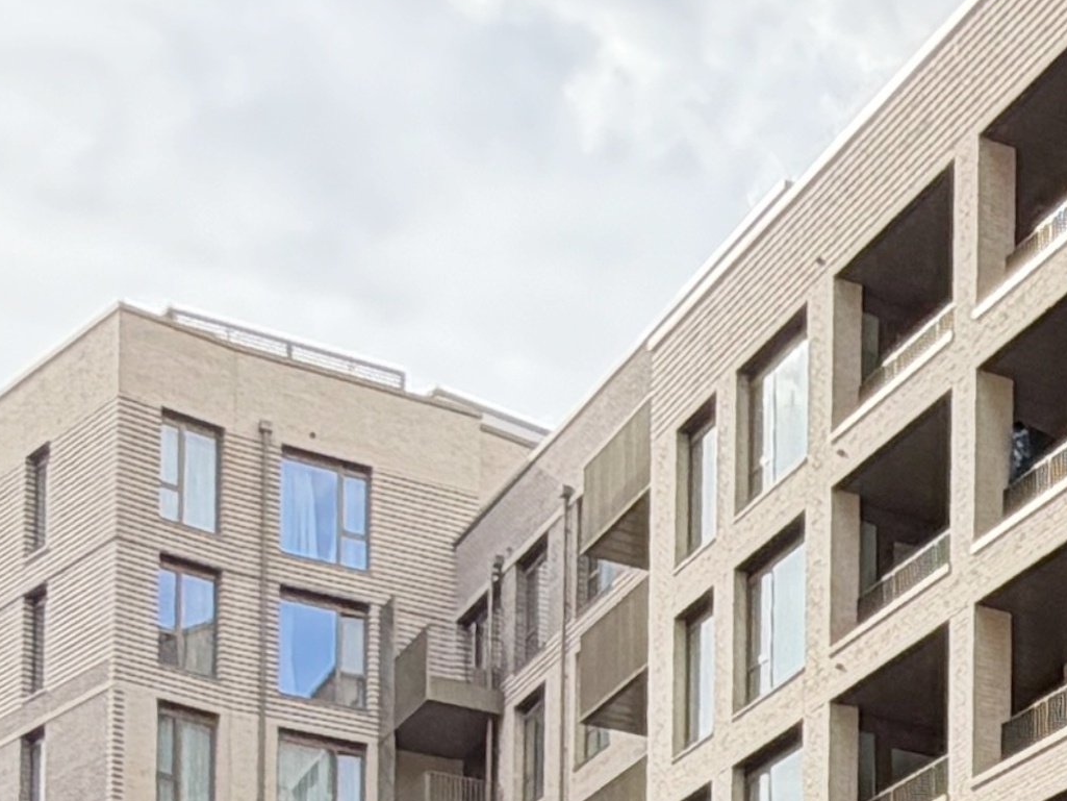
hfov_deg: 22.1
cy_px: 1172
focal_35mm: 78
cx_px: 1445
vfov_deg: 17.2
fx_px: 2405
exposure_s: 1/527
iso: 40
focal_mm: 2.22
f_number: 2.2
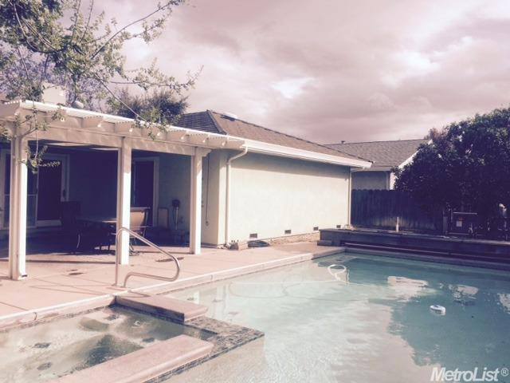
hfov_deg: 61.7
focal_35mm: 29
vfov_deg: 48.2
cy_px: 192
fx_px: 427
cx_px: 255
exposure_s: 1/3425
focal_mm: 4.15
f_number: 2.2
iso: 32
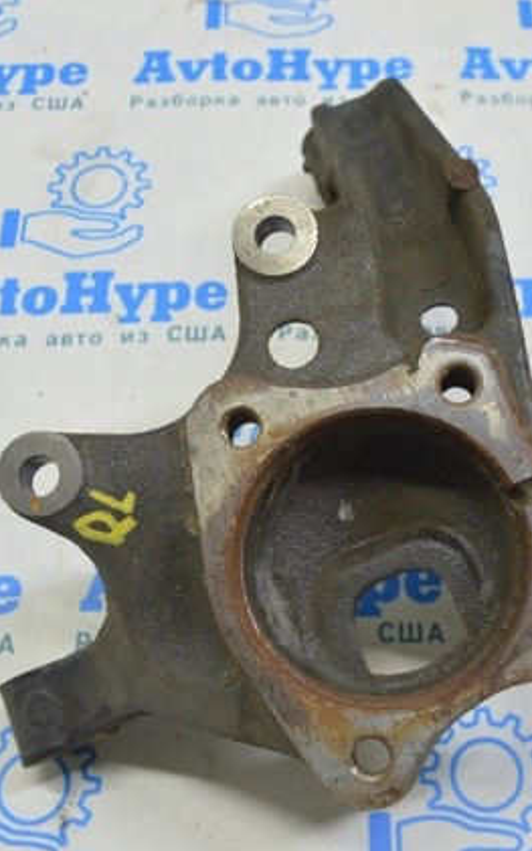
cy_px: 428
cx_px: 370
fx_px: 1132
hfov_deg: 26.2
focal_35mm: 49
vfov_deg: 41.2
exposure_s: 1/20
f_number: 5.6
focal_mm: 21
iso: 400
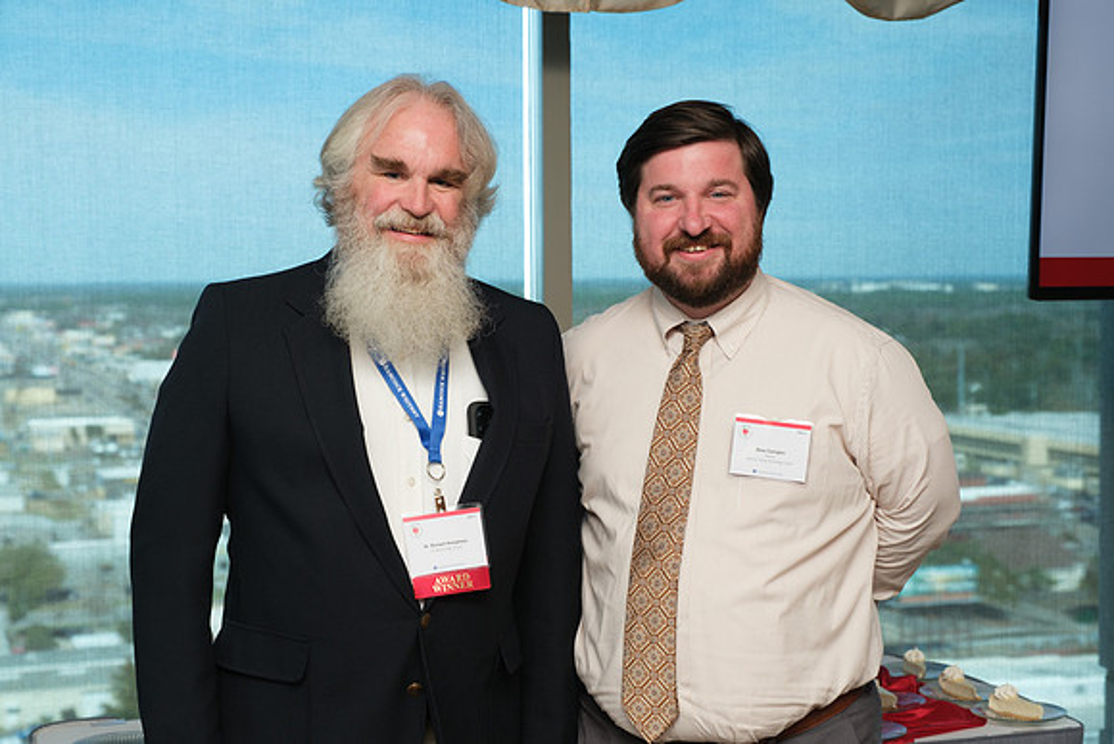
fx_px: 1702
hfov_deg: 36.2
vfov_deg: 24.6
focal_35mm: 55
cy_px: 372
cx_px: 557
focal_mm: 36.5
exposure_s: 1/125
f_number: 4
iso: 640
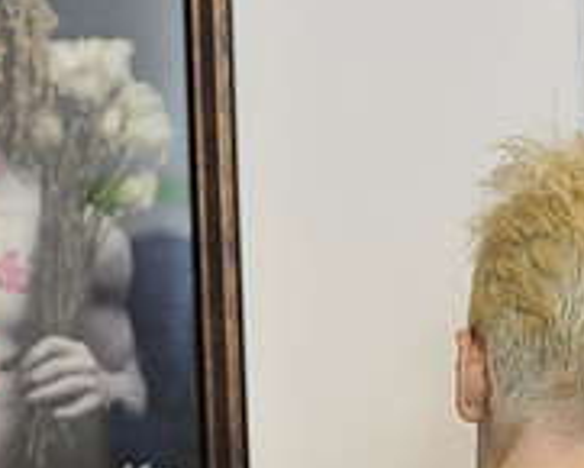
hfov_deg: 11.1
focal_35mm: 174
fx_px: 3009
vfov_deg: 8.9
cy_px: 323
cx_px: 426
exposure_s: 1/200
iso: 200
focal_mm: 58
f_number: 3.5
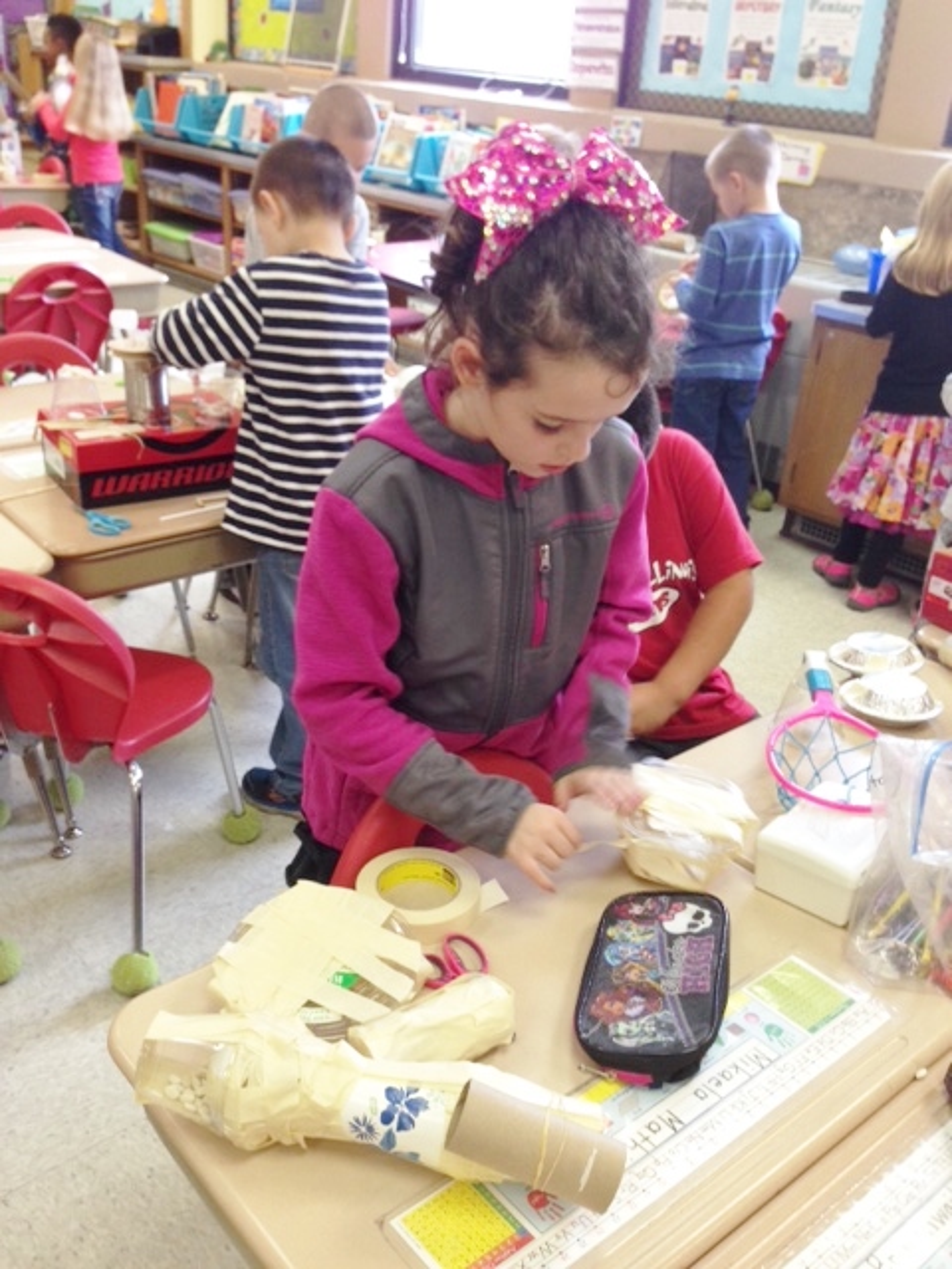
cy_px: 634
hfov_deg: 42.9
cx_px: 476
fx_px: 1210
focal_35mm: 33
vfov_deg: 55.4
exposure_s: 1/20
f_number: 2.4
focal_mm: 4.12
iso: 100
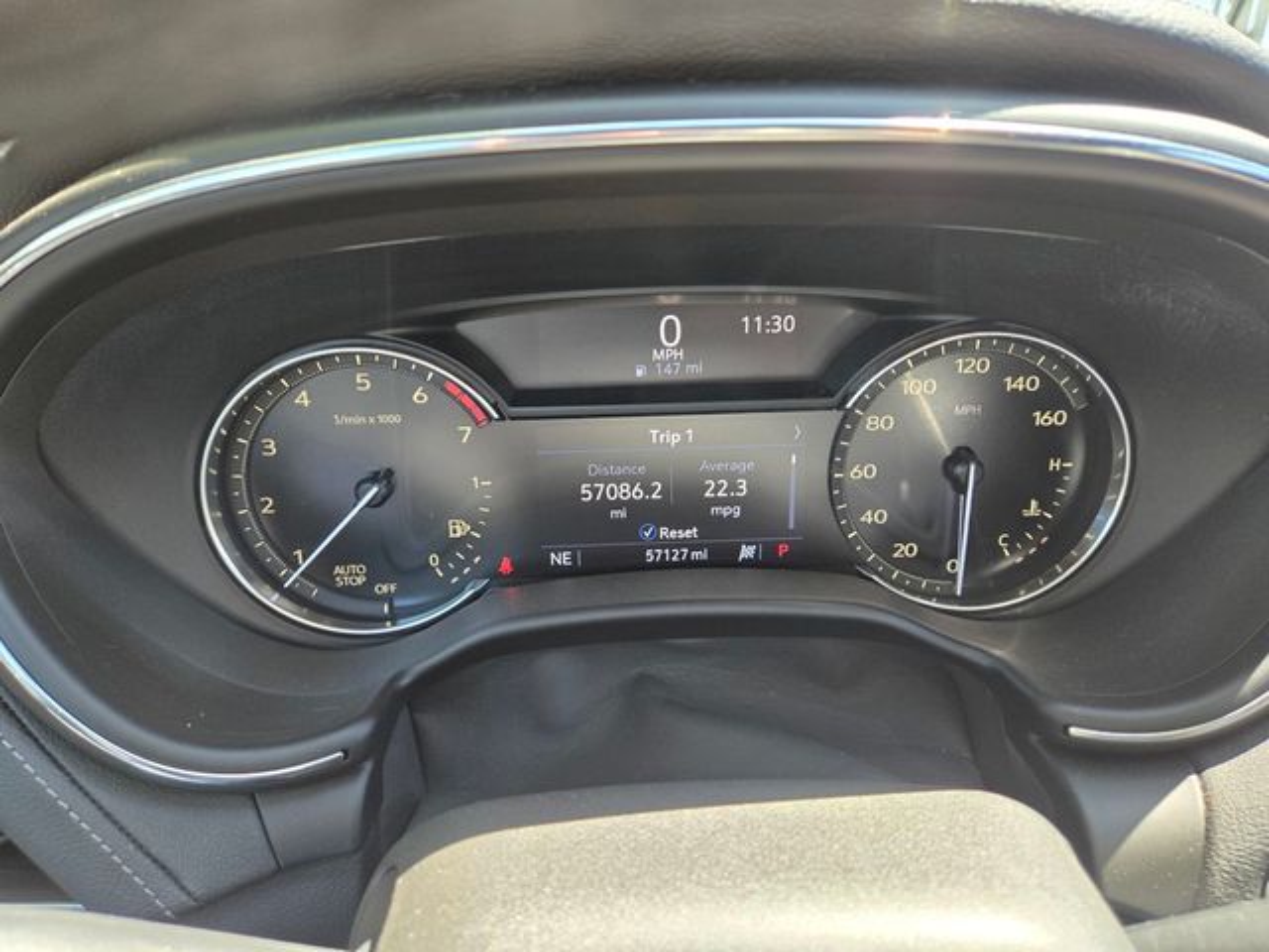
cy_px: 476
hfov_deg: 73.9
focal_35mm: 23
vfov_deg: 58.9
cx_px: 634
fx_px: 843
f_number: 1.8
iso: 160
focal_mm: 5.4
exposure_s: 1/180
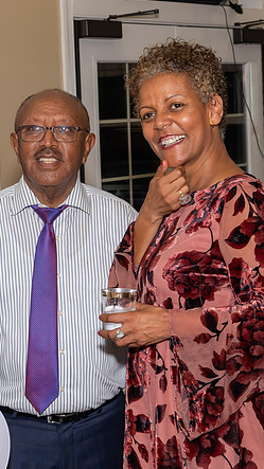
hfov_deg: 13.2
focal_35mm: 91
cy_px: 234
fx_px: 1133
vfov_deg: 23.4
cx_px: 19
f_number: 8
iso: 1250
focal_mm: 38
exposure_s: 1/250
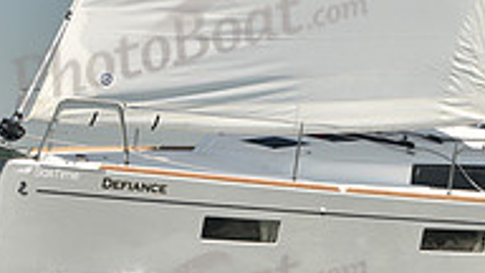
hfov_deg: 8.3
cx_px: 500
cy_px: 138
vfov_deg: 4.7
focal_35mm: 259
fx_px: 3331
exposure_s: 1/800
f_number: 5
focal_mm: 82
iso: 250
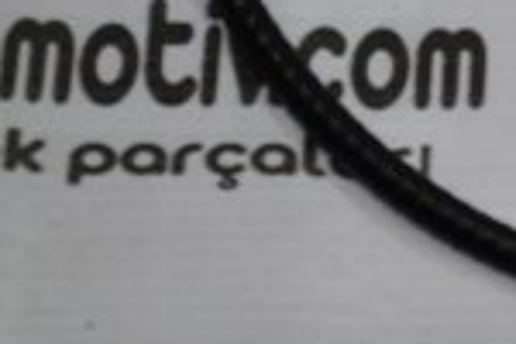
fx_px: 4902
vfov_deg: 3.9
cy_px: -612
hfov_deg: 6.0
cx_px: 774
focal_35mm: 342
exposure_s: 1/125
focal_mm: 38
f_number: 4.5
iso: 200
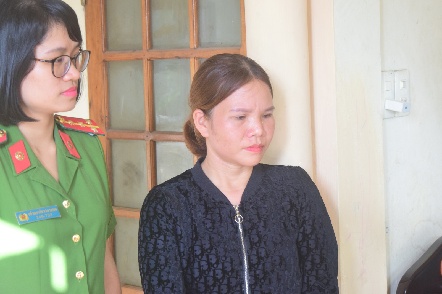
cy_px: 134
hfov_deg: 22.6
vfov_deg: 15.2
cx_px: 208
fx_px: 1105
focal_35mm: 90
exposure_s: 1/100
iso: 1000
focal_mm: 48
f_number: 5.3
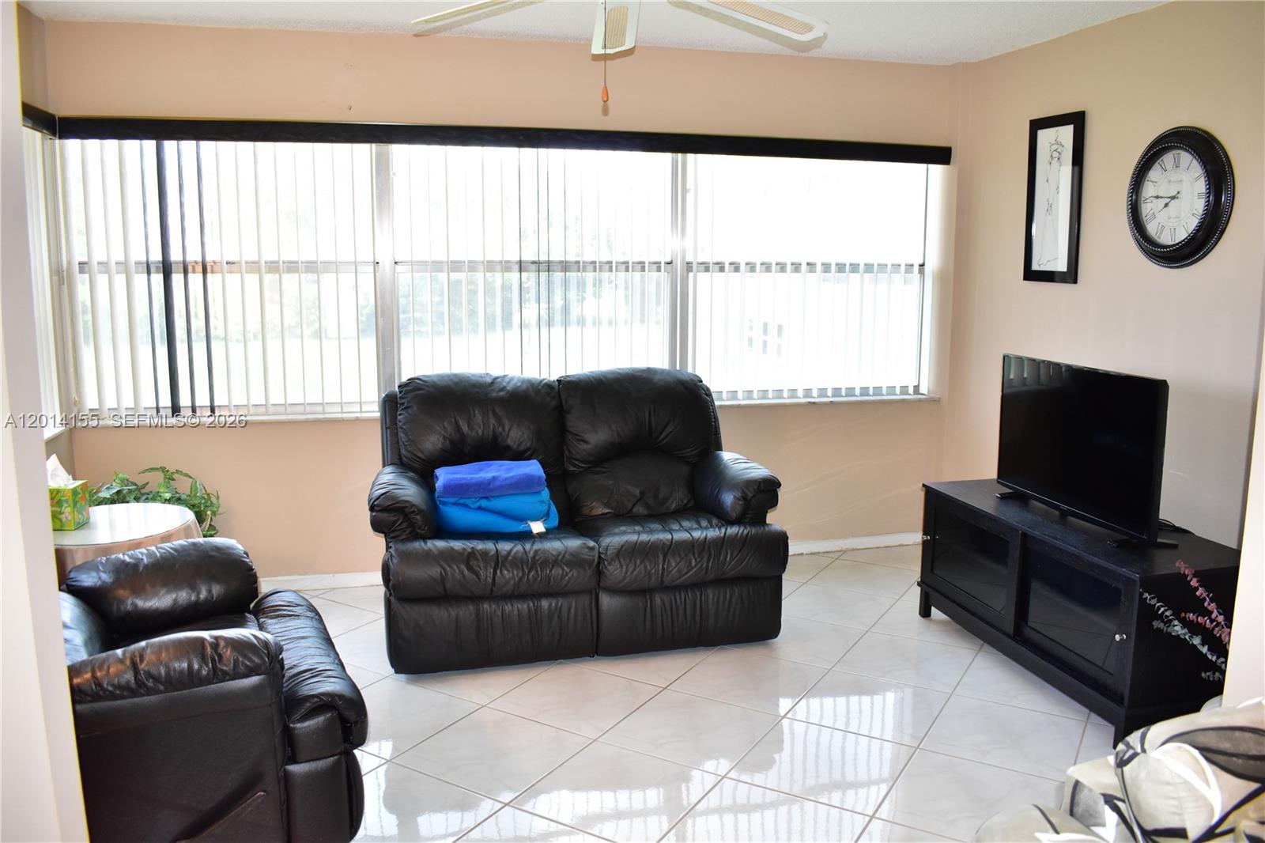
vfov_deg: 47.9
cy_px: 422
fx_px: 948
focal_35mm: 27
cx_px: 632
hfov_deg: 67.4
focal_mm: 18
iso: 1100
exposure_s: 1/60
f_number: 4.5
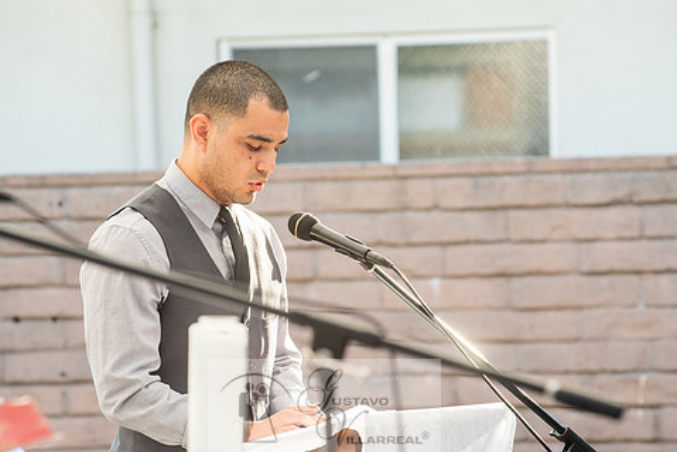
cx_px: 324
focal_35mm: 242
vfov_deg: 5.7
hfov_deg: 8.5
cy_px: 259
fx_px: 4554
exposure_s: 1/250
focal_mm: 200
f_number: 5.6
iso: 640
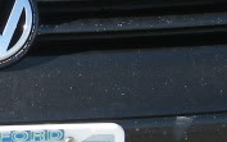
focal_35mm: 276
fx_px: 1709
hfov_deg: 7.5
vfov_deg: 4.8
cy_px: 46
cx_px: -73
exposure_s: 1/186
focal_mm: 7.5
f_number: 3.5
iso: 64
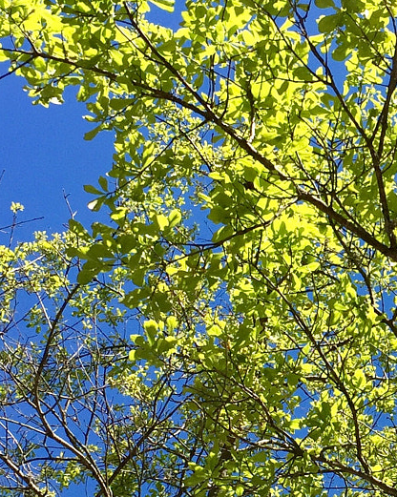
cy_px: 315
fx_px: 1279
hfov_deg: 17.0
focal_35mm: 87
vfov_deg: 21.9
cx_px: 455
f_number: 2.2
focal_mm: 4.15
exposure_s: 1/1068
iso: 32
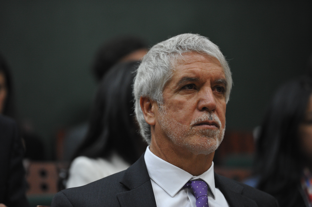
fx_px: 1732
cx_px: 156
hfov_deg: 10.3
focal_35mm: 200
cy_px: 104
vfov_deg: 6.9
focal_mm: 200
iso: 3200
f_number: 2.8
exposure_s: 1/100
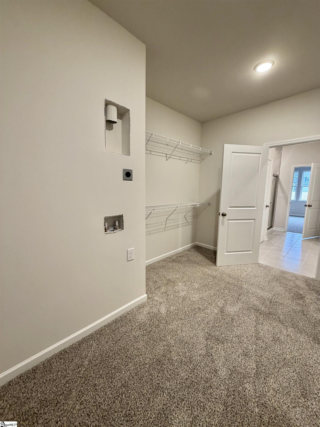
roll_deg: -0.5
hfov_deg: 85.7
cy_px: 214
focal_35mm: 14
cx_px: 160
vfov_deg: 102.1
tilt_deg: -7.1
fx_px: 173
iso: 200
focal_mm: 2.22
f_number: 2.2
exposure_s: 1/60
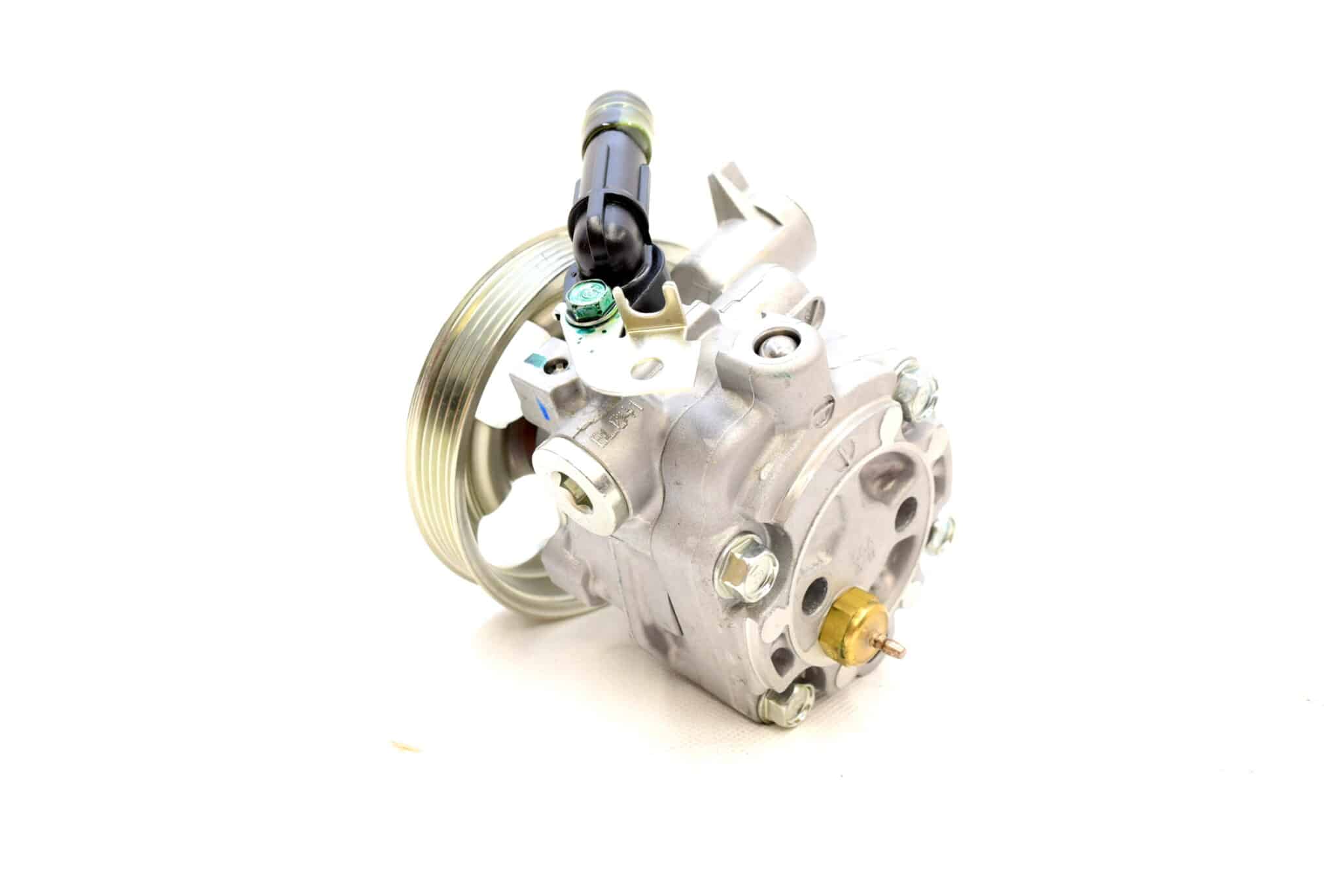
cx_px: 670
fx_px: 1230
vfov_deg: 40.0
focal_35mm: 33
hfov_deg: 57.2
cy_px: 448
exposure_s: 1/125
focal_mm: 22
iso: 400
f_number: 5.6
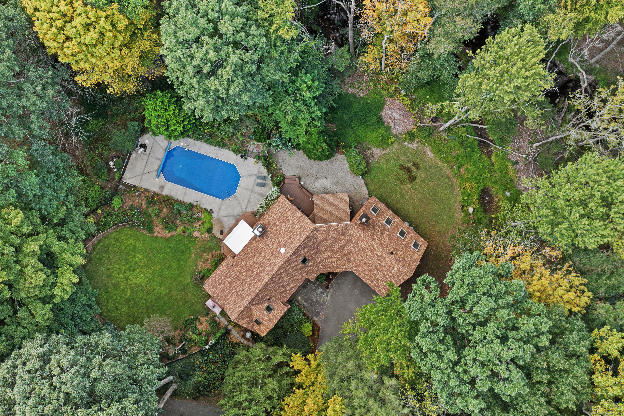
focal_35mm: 28
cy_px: 208
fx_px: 485
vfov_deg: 46.4
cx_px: 312
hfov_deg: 65.5
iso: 100
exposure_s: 1/200
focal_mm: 10.26
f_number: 4
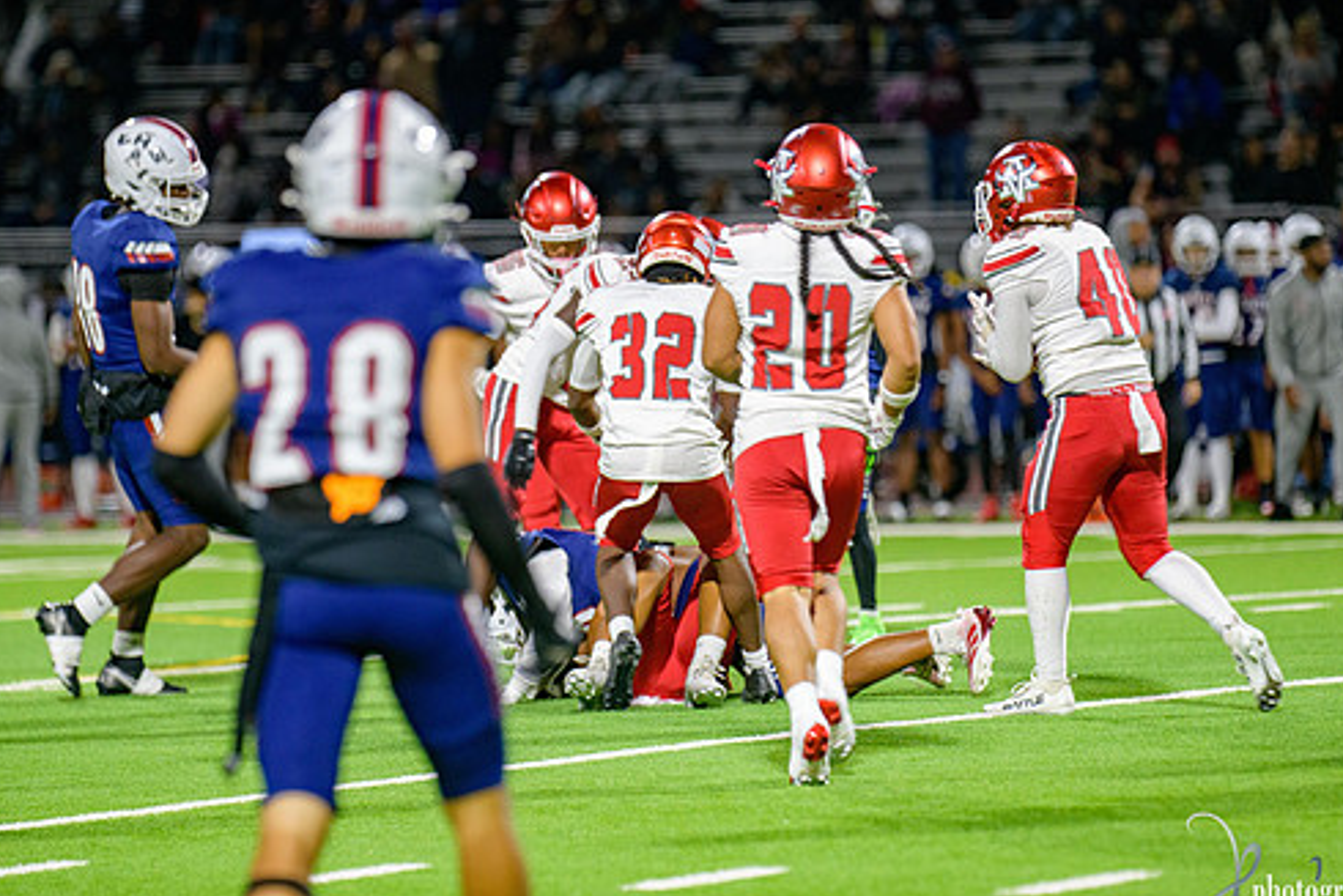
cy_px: 484
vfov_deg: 4.8
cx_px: 685
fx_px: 10597
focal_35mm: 284
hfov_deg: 7.3
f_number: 2.8
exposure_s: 1/250
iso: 2000
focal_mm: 240
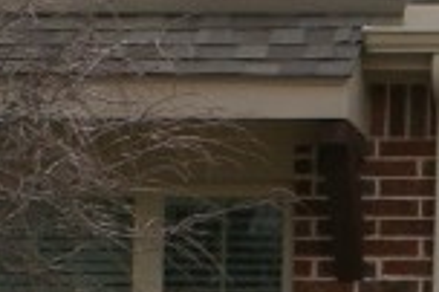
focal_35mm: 227
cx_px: 684
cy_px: 393
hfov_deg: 8.8
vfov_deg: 6.0
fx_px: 2765
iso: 100
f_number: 9
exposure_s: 1/80
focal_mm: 20
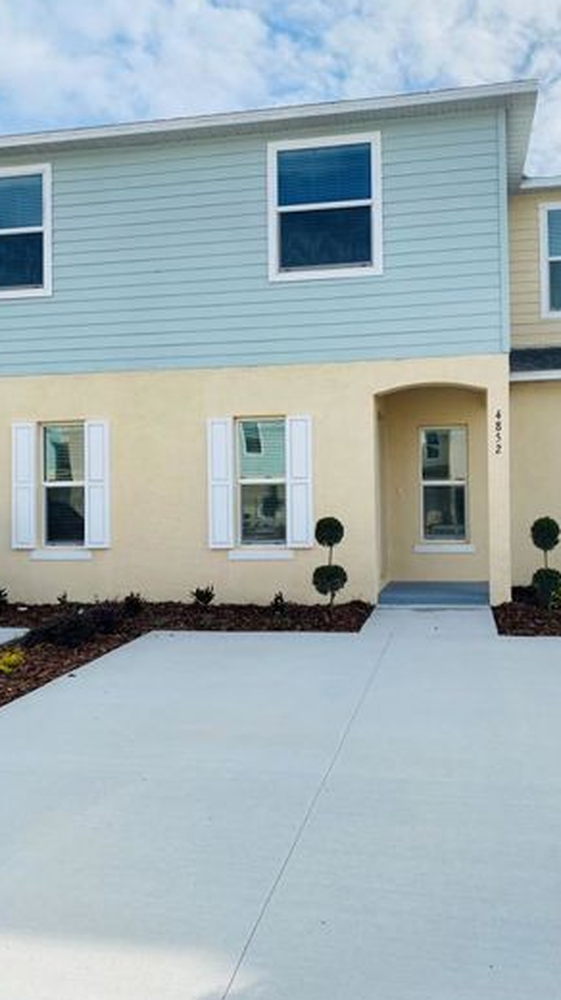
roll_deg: -0.8
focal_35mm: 29
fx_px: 768
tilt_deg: +2.0
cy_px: 492
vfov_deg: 66.1
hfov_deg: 40.0
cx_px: 333
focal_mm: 4.25
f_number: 1.8
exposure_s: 1/2571
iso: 32
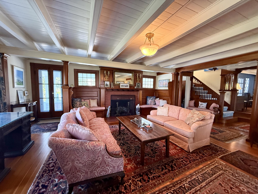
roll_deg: -0.9
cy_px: 97
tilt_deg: -1.5
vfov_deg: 85.7
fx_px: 104
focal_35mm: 14
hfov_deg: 102.1
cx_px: 129
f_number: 2.2
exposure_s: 1/60
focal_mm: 2.22
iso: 400
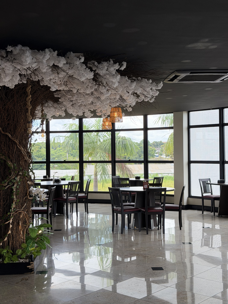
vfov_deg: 39.7
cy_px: 152
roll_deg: +0.3
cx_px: 114
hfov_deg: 30.3
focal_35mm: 48
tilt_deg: +0.3
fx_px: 422
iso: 100
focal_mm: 6.76
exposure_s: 1/587
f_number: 1.78
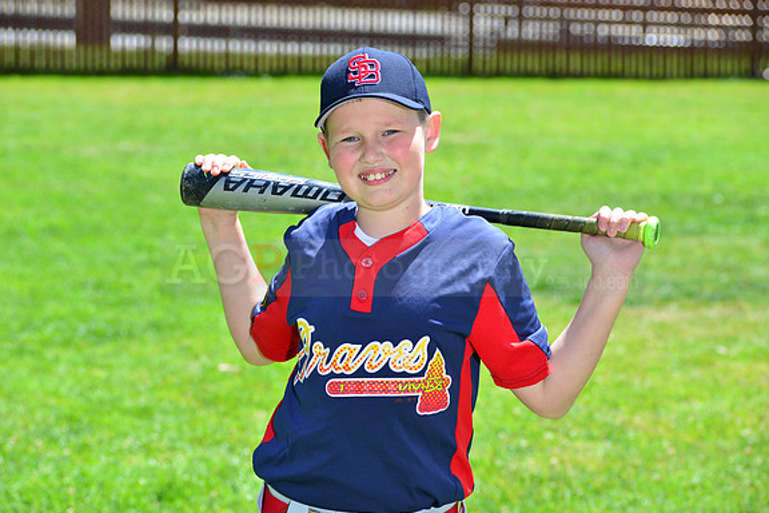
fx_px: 2905
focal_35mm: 136
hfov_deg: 15.1
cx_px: 384
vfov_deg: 10.1
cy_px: 257
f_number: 8
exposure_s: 1/200
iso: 200
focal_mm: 135
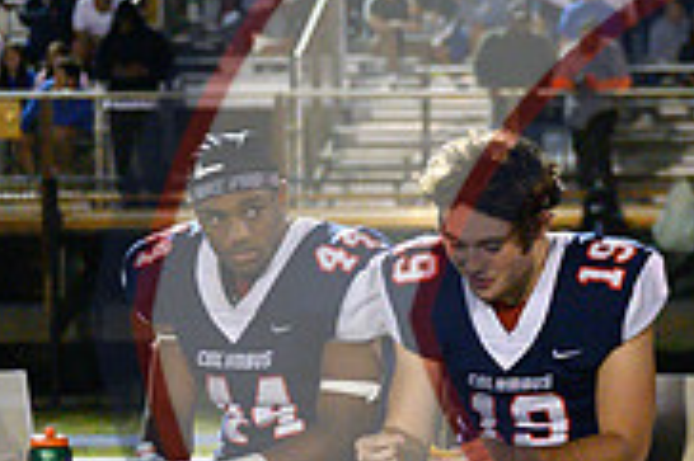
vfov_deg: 8.0
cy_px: 316
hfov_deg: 11.6
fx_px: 3313
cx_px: 927
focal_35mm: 172
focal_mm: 54
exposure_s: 1/3200
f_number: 2.8
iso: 22800
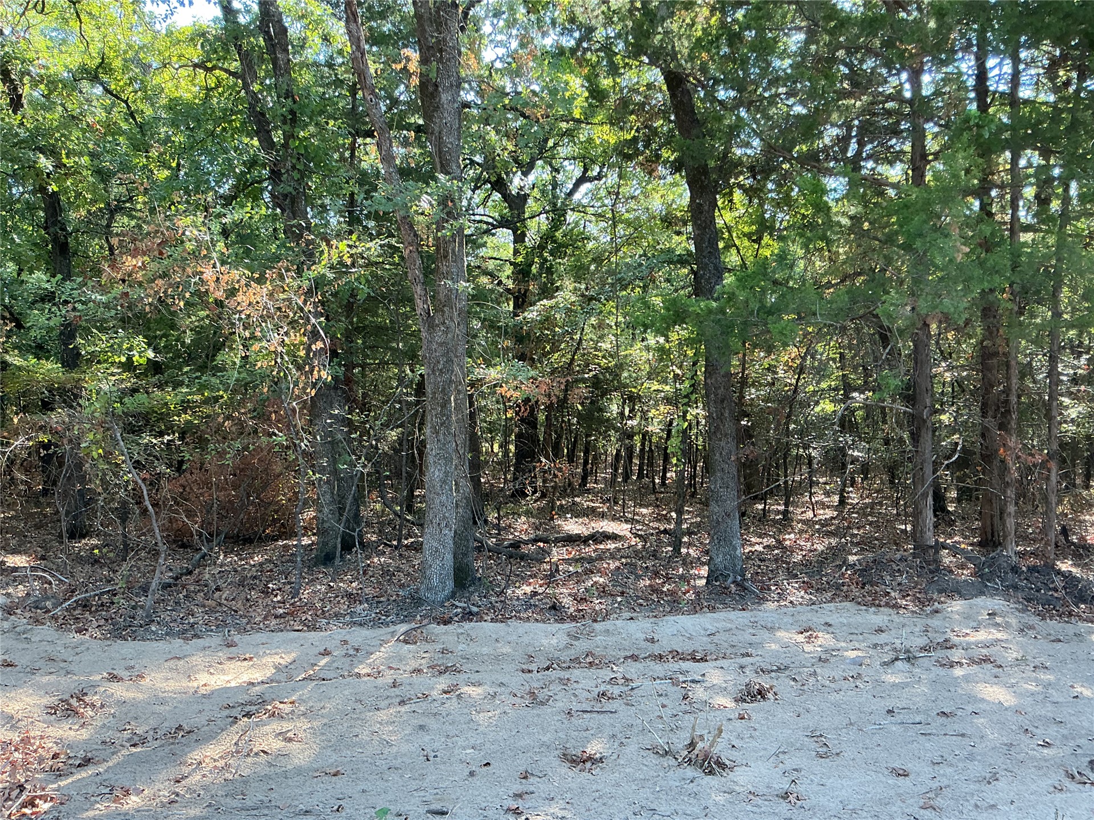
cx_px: 547
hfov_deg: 61.7
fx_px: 917
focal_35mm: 29
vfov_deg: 48.2
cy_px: 410
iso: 25
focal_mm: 3
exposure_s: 1/120
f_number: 1.8
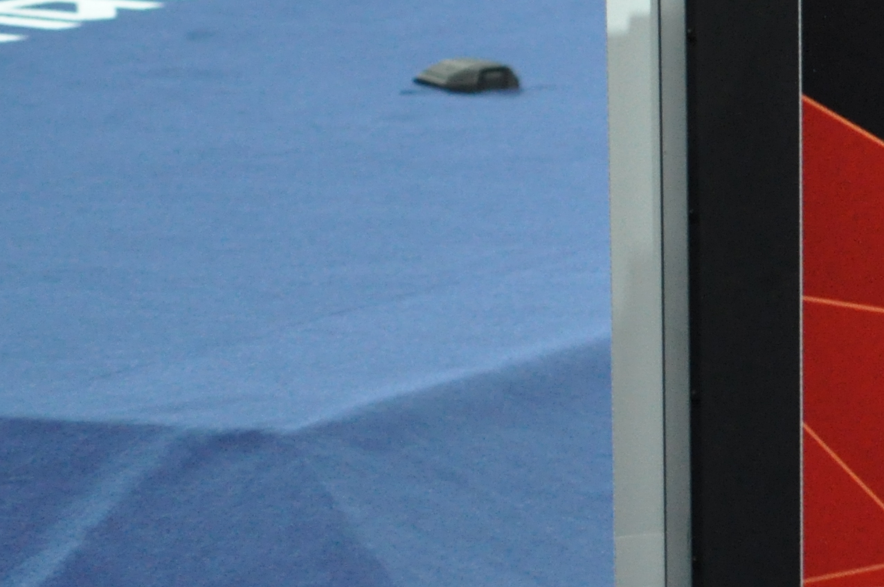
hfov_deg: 2.0
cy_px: 172
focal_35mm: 1007
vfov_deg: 1.4
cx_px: 1412
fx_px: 24696
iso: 1600
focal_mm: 200
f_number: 5.6
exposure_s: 1/125
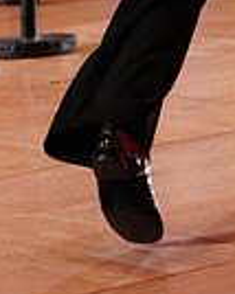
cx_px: 157
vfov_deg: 6.7
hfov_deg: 5.4
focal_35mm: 285
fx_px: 2481
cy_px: -195
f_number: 2.8
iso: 2000
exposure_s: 1/640
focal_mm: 70
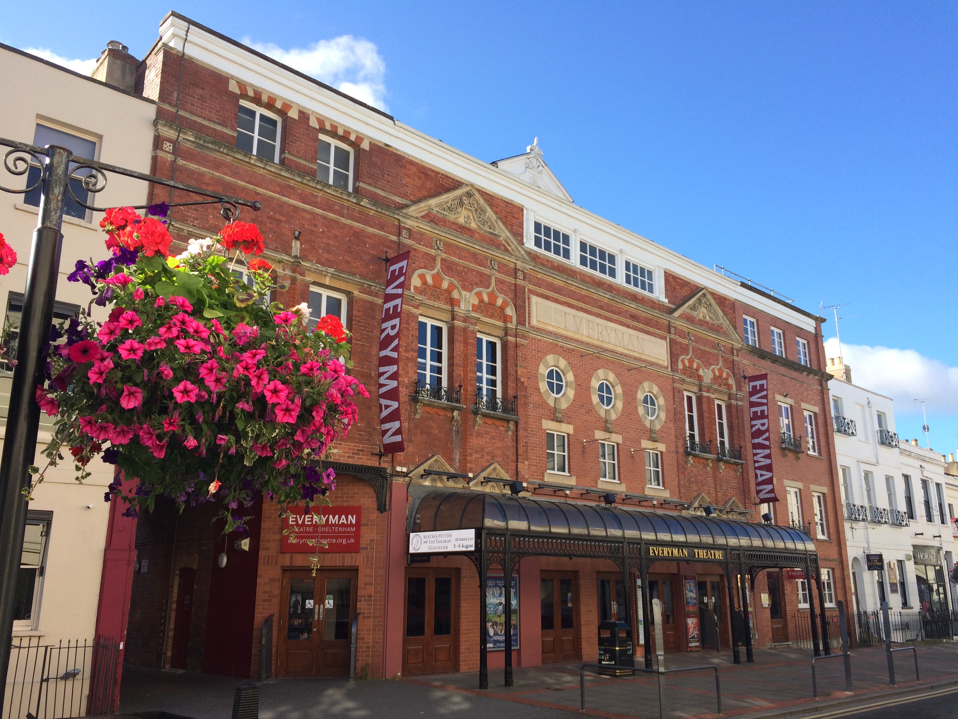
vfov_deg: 48.2
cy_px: 360
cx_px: 479
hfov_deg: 61.7
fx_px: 803
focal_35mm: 29
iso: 32
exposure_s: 1/733
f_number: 2.2
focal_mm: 4.15
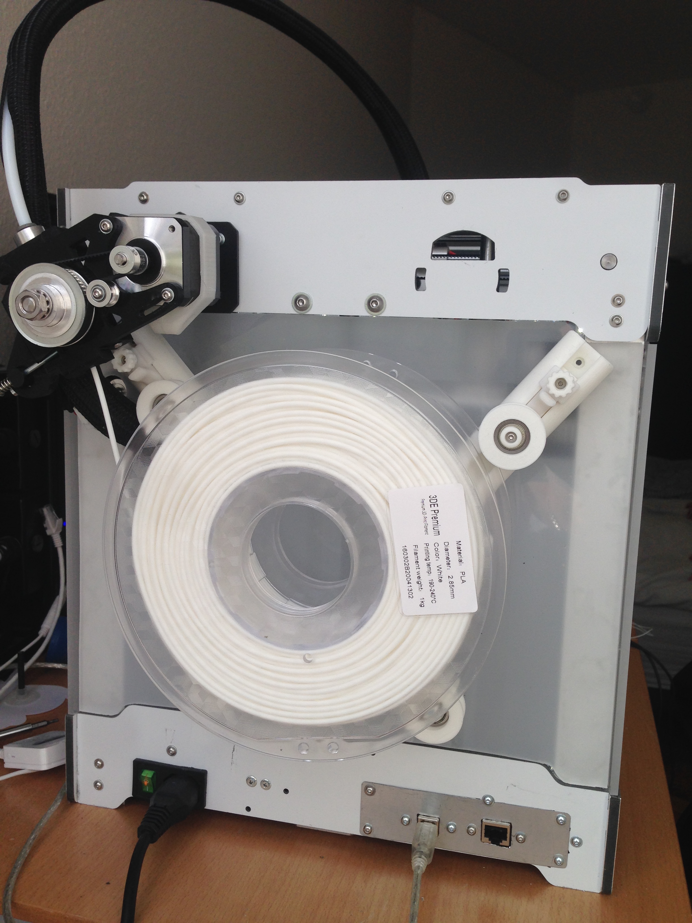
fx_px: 880
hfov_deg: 42.9
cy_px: 462
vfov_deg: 55.4
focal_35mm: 33
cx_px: 346
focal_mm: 4.12
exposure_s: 1/304
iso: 50
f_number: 2.4
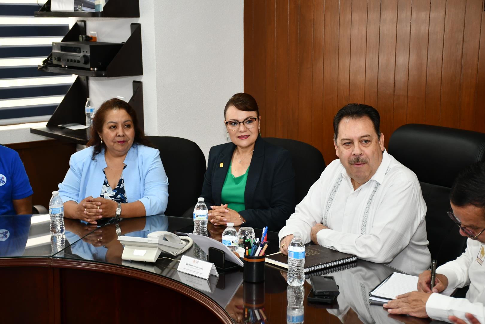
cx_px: 242
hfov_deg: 30.1
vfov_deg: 20.3
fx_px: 903
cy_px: 162
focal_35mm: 67
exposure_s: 1/60
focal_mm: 45
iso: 900
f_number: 4.5
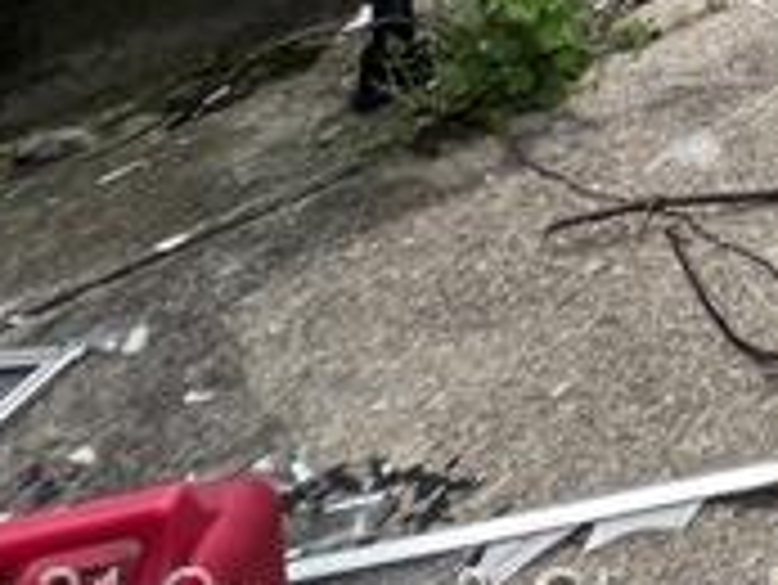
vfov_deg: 12.0
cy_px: -1062
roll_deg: +0.0
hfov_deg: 13.9
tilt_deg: -4.0
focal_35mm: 77
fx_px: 1732
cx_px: 1997
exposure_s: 1/727
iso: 32
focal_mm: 1.57
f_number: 1.8
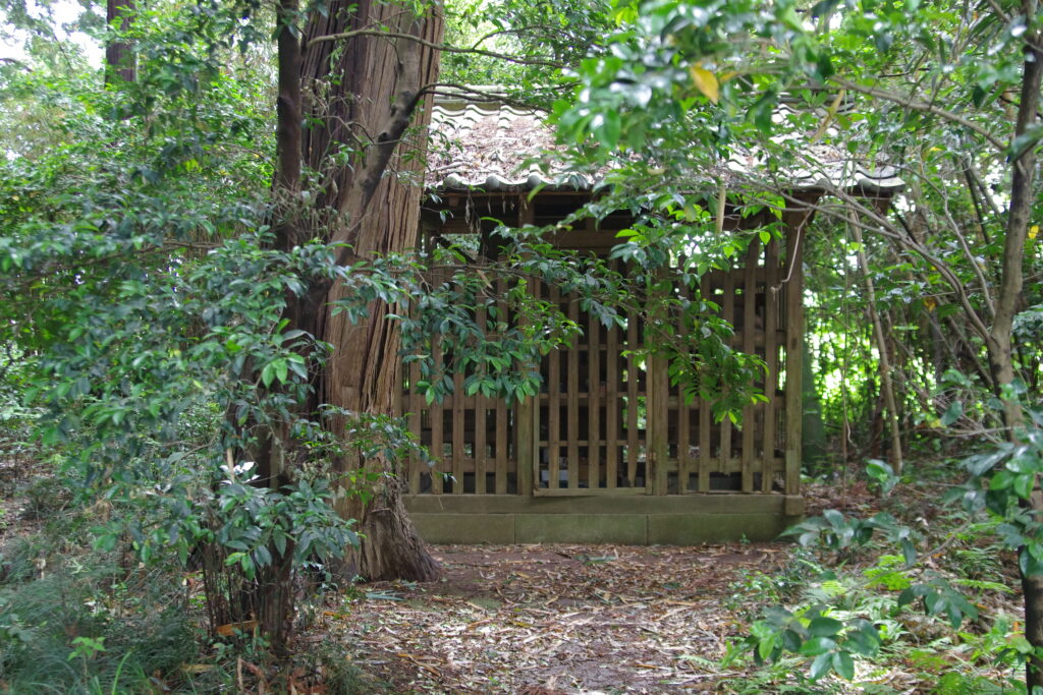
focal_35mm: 42
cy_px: 348
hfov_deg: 46.4
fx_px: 1217
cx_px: 522
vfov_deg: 31.9
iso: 1600
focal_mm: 28
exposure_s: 1/125
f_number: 2.8
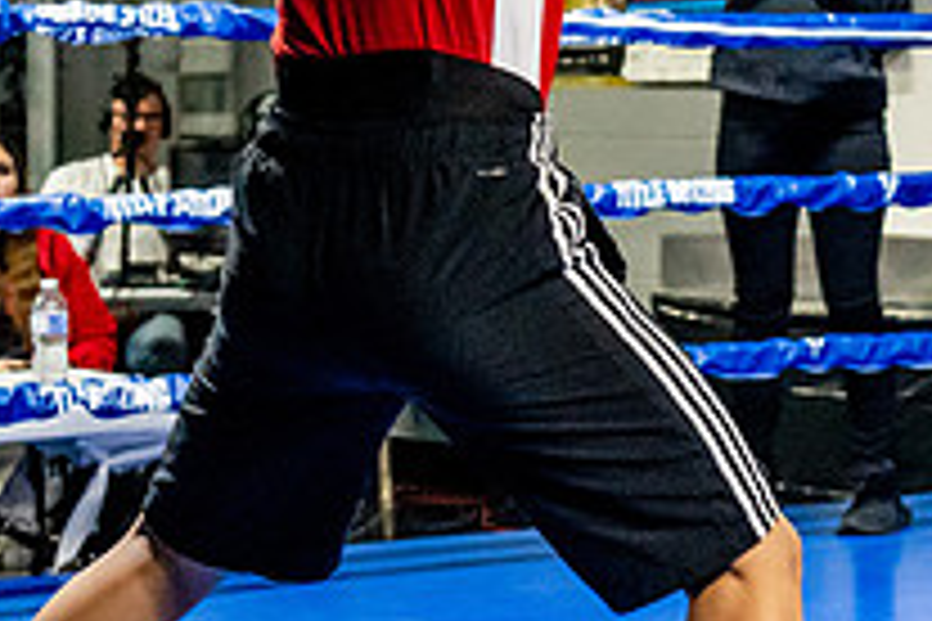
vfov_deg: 9.6
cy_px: 178
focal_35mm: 143
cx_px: 1090
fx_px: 3702
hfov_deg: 14.0
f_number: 2.8
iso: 5000
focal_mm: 34
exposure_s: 1/800
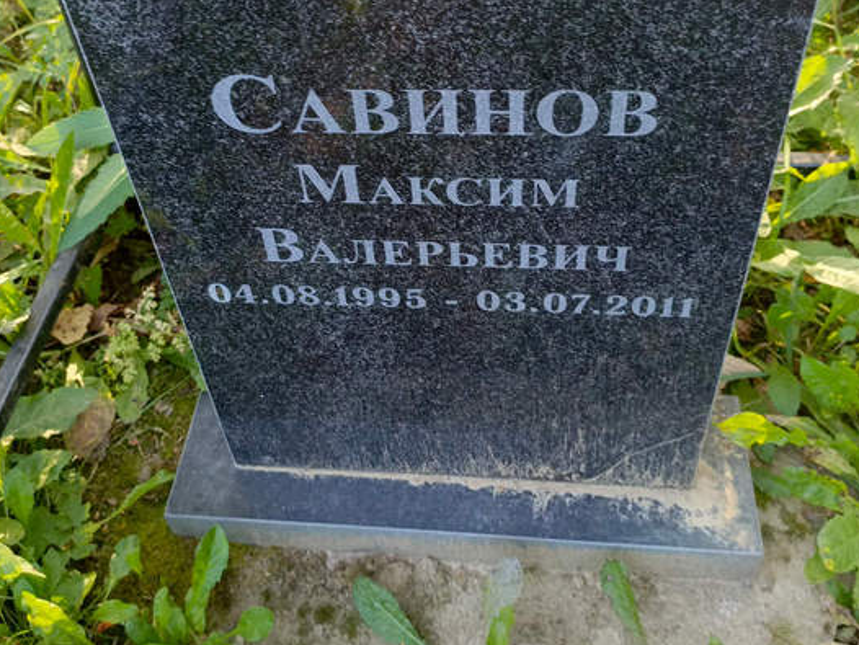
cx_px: 412
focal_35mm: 38
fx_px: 943
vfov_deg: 37.3
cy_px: 212
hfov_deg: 48.9
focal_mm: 4.76
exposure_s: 1/120
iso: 291
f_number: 1.69
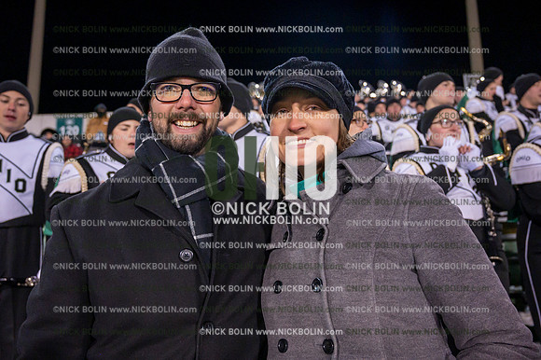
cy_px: 180
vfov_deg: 43.6
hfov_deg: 62.0
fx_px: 451
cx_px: 270
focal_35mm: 30
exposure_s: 1/640
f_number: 4.5
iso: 5000
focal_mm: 30
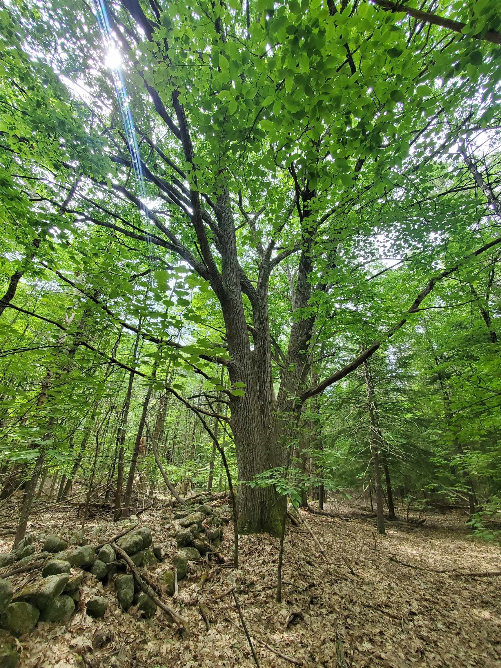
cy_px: 334
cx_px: 250
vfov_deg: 106.2
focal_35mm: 13
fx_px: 251
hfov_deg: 89.9
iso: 100
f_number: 2.2
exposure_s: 1/120
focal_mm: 1.8
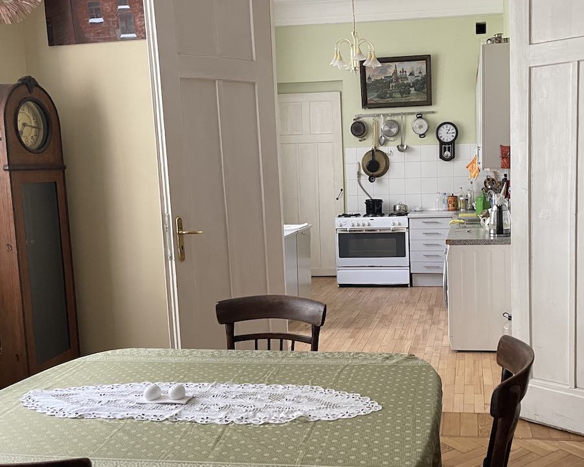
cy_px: 241
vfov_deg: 41.2
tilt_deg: -7.6
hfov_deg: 49.7
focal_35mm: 36
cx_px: 373
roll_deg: +1.1
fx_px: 622
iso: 320
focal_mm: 5.1
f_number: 1.6
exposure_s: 1/50
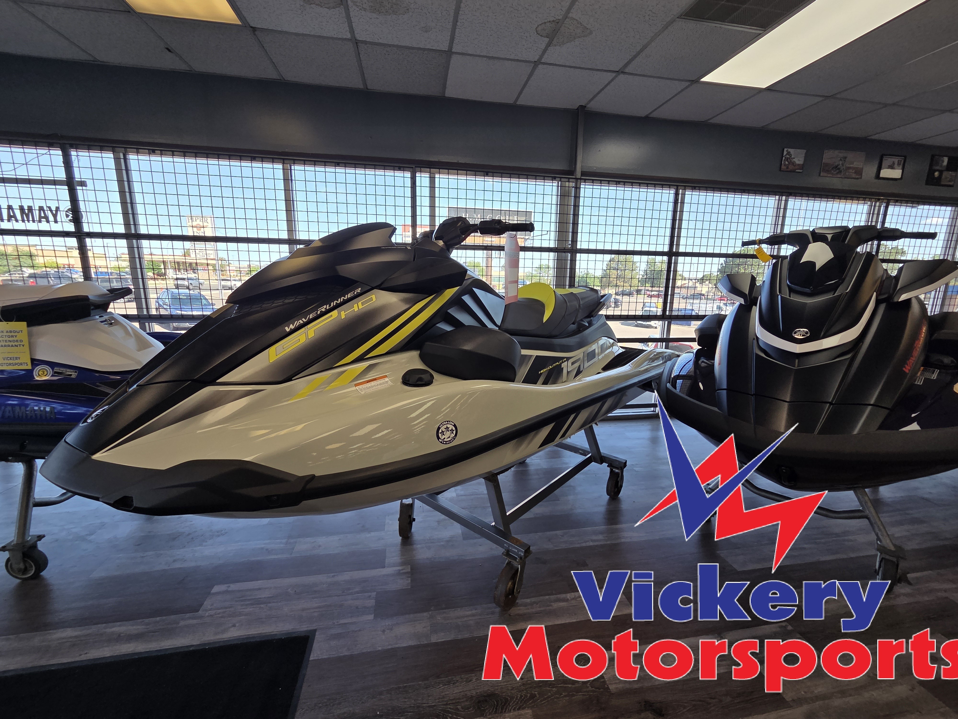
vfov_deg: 89.9
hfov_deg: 106.2
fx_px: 360
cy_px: 360
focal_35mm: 13
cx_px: 479
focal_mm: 2.2
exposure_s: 1/267
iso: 50
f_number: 2.2
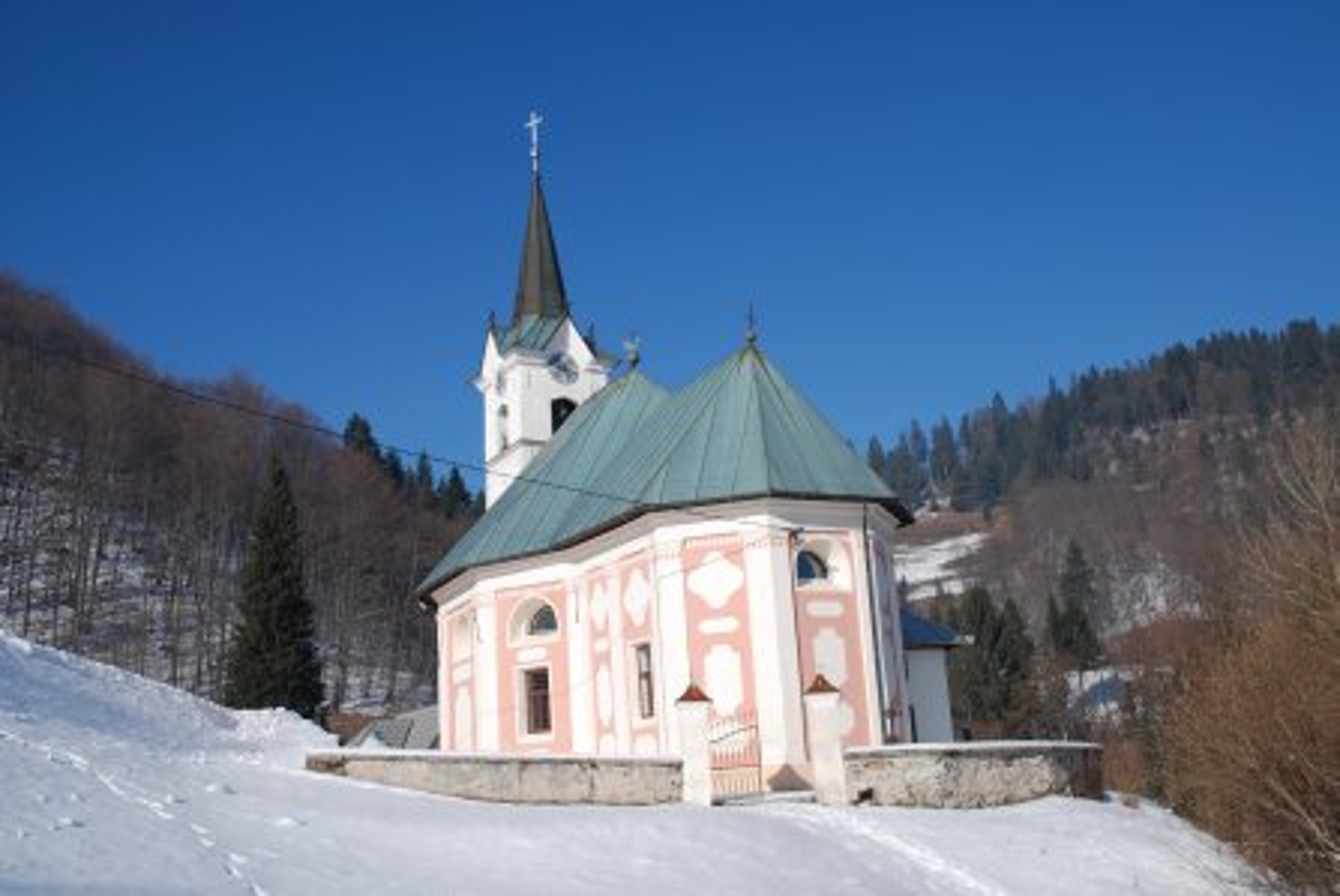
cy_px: 448
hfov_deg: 53.1
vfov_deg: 37.0
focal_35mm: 36
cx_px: 670
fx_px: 1341
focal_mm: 24
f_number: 9
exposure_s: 1/320
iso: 100
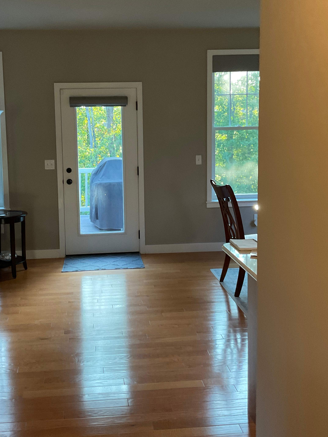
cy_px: 176
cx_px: 131
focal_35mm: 41
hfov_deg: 35.0
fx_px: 518
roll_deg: -0.8
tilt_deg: -5.4
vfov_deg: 45.5
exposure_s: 1/60
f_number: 1.8
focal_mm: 3
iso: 160
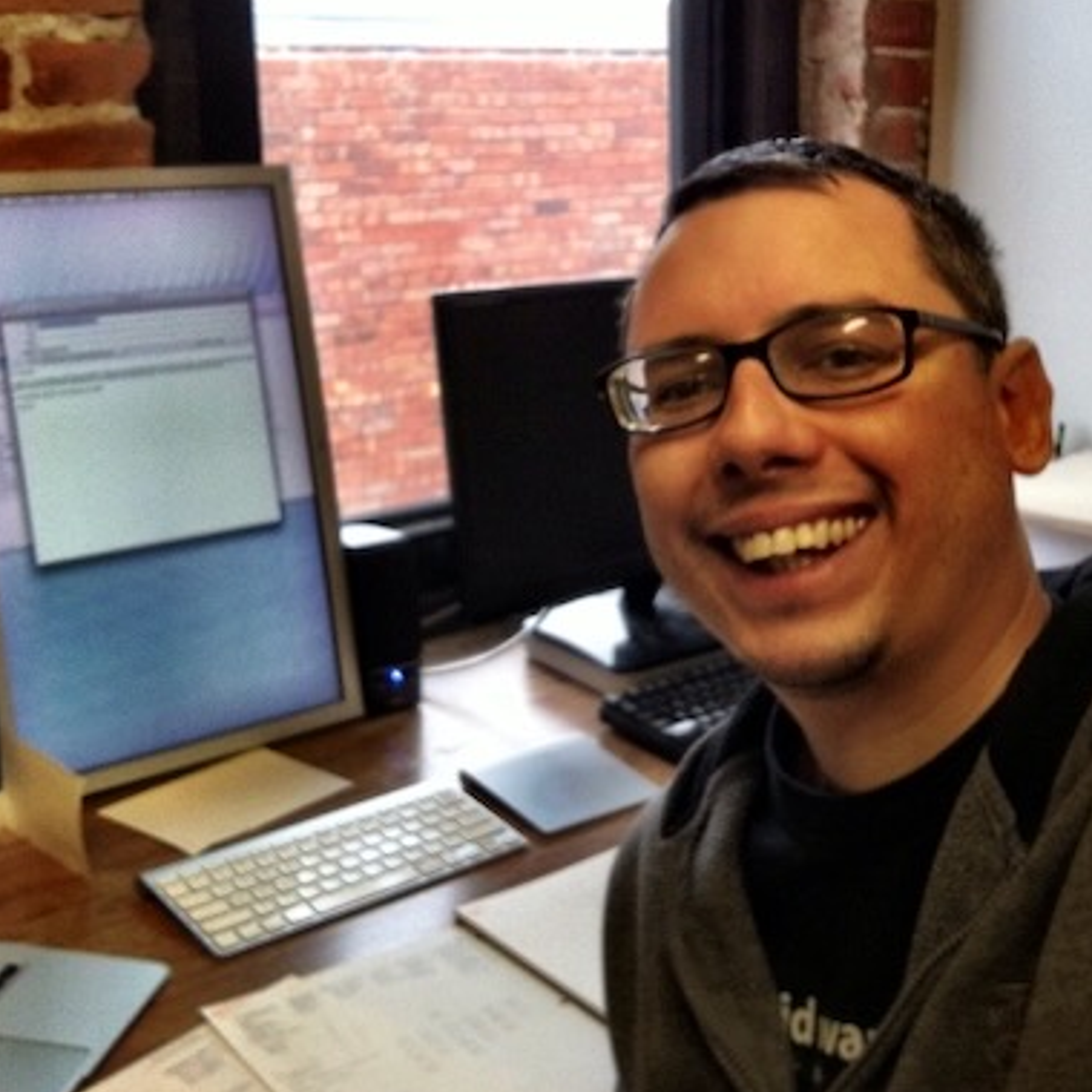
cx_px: 661
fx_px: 1856
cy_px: 427
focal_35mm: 52
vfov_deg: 32.7
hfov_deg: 32.7
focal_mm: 3.85
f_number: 2.8
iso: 125
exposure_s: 1/60
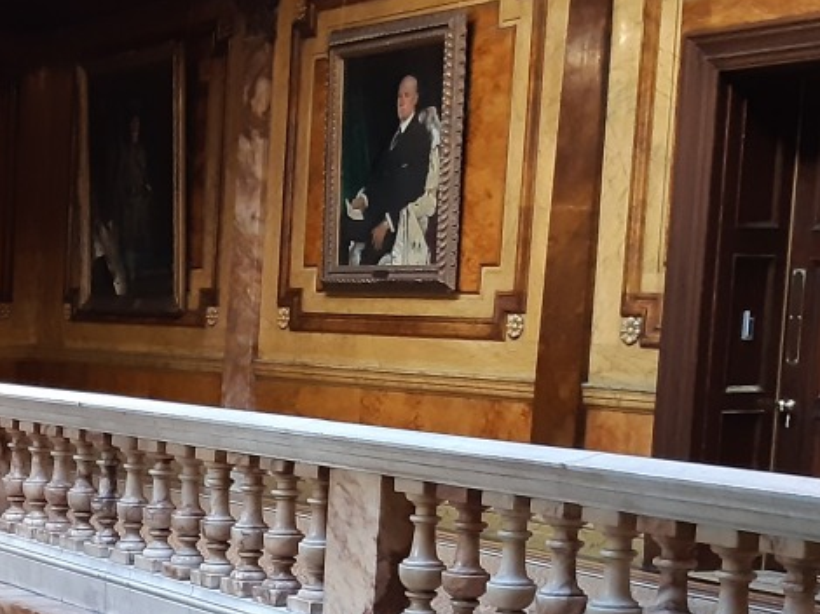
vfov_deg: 17.3
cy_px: 643
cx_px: -464
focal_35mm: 83
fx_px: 1965
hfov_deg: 19.9
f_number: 1.7
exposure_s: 1/33
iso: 200
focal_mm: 3.92
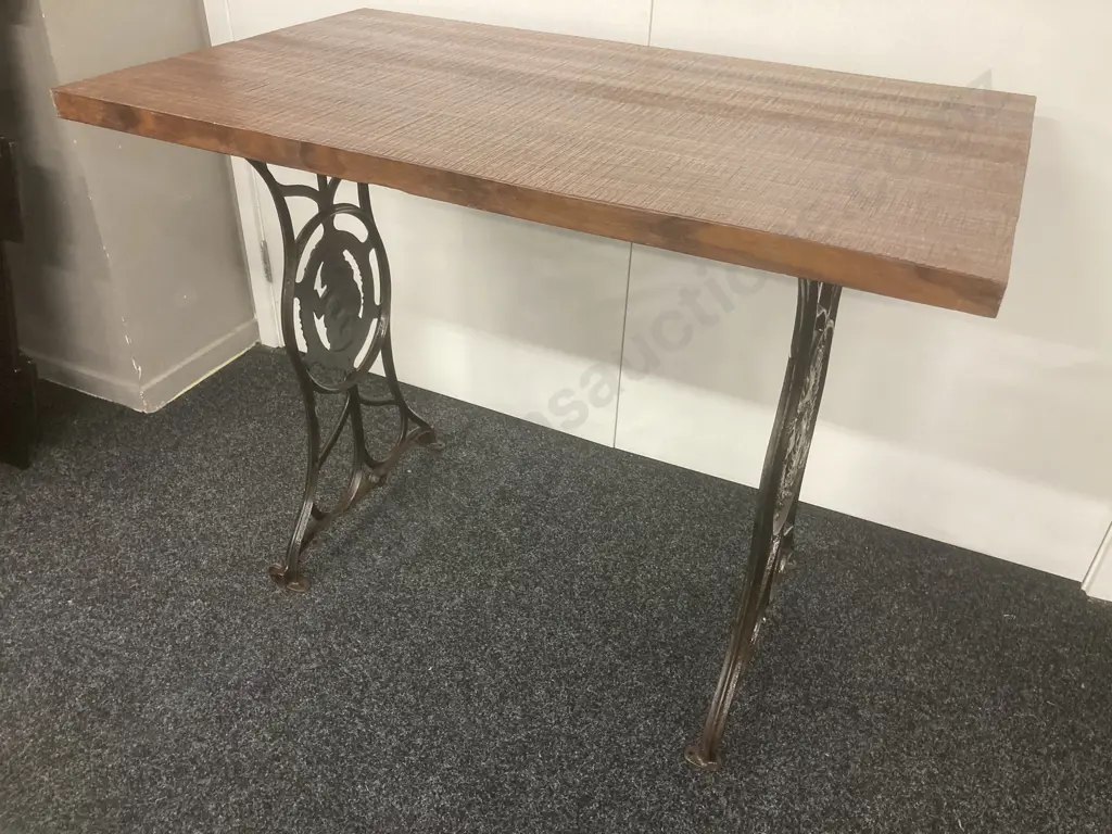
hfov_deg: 63.4
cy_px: 417
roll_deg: +2.3
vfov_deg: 49.7
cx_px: 556
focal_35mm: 28
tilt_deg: -27.2
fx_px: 899
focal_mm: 3.99
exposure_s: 1/50
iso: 200
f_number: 1.8
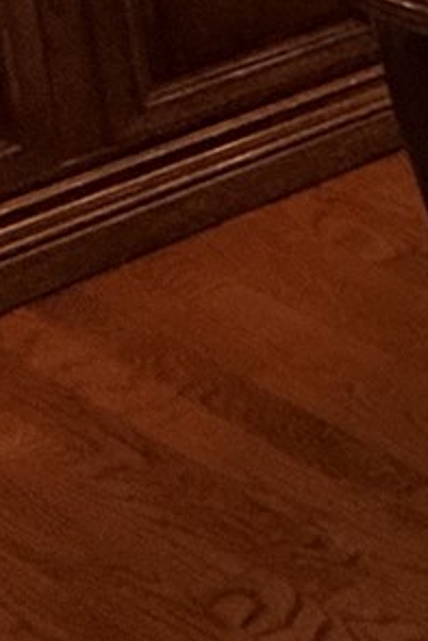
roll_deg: -0.5
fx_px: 1799
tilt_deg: -11.3
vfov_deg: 17.9
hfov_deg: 9.3
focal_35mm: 101
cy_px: -332
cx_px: 1440
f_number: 2.2
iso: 250
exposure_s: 1/60
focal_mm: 2.22
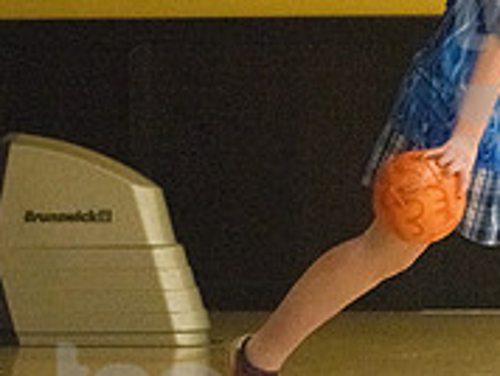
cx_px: 542
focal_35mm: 250
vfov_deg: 6.0
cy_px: 49
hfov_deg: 7.9
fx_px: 3616
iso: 10000
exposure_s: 1/1000
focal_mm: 80
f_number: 4.5
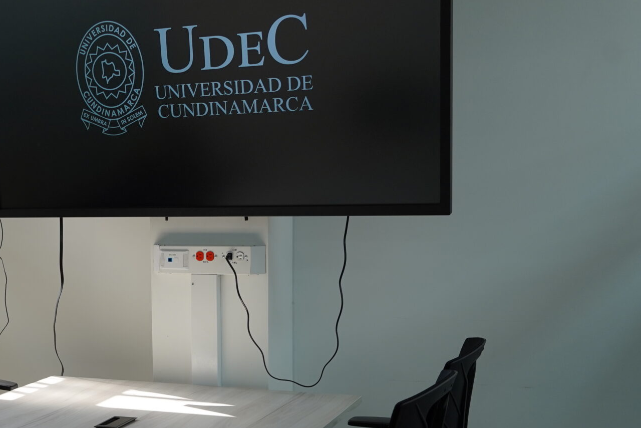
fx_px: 1104
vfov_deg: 21.6
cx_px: 25
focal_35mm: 62
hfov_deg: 30.4
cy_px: 350
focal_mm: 31
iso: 250
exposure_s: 1/60
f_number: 4.5
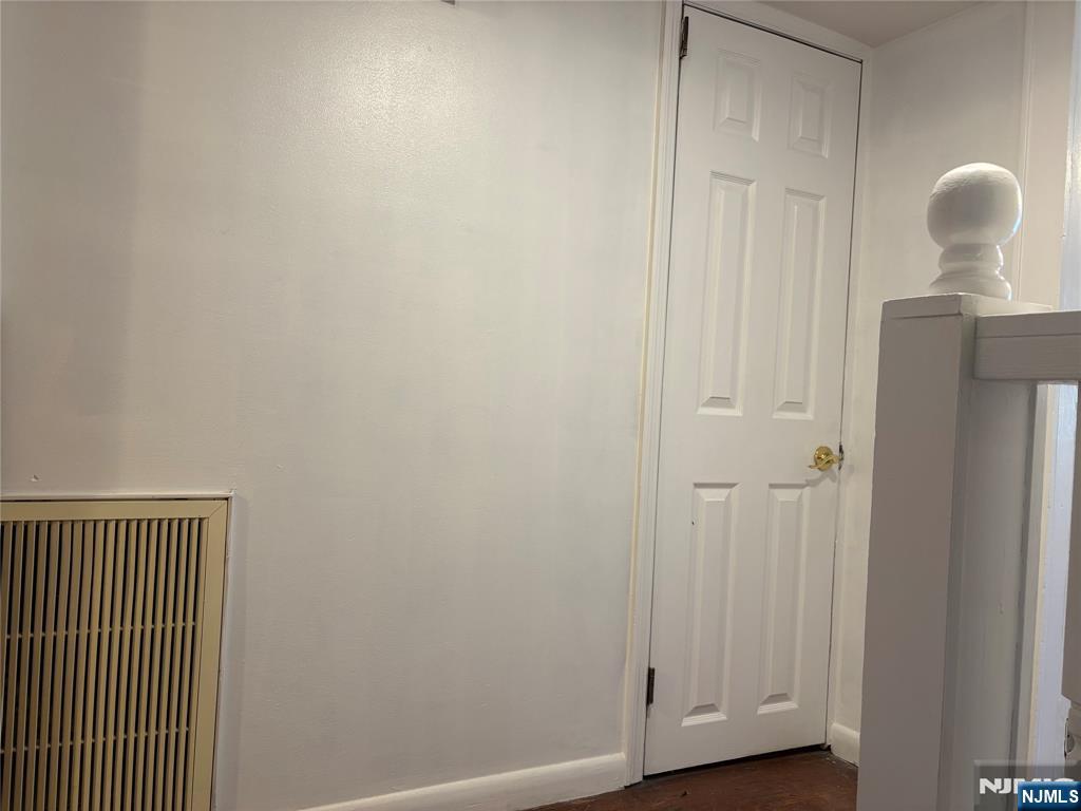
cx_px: 540
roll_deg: -2.9
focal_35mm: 26
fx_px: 812
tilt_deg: +0.7
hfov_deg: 67.3
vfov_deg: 53.1
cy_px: 406
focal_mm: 5.96
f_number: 1.6
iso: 80
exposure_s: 1/60
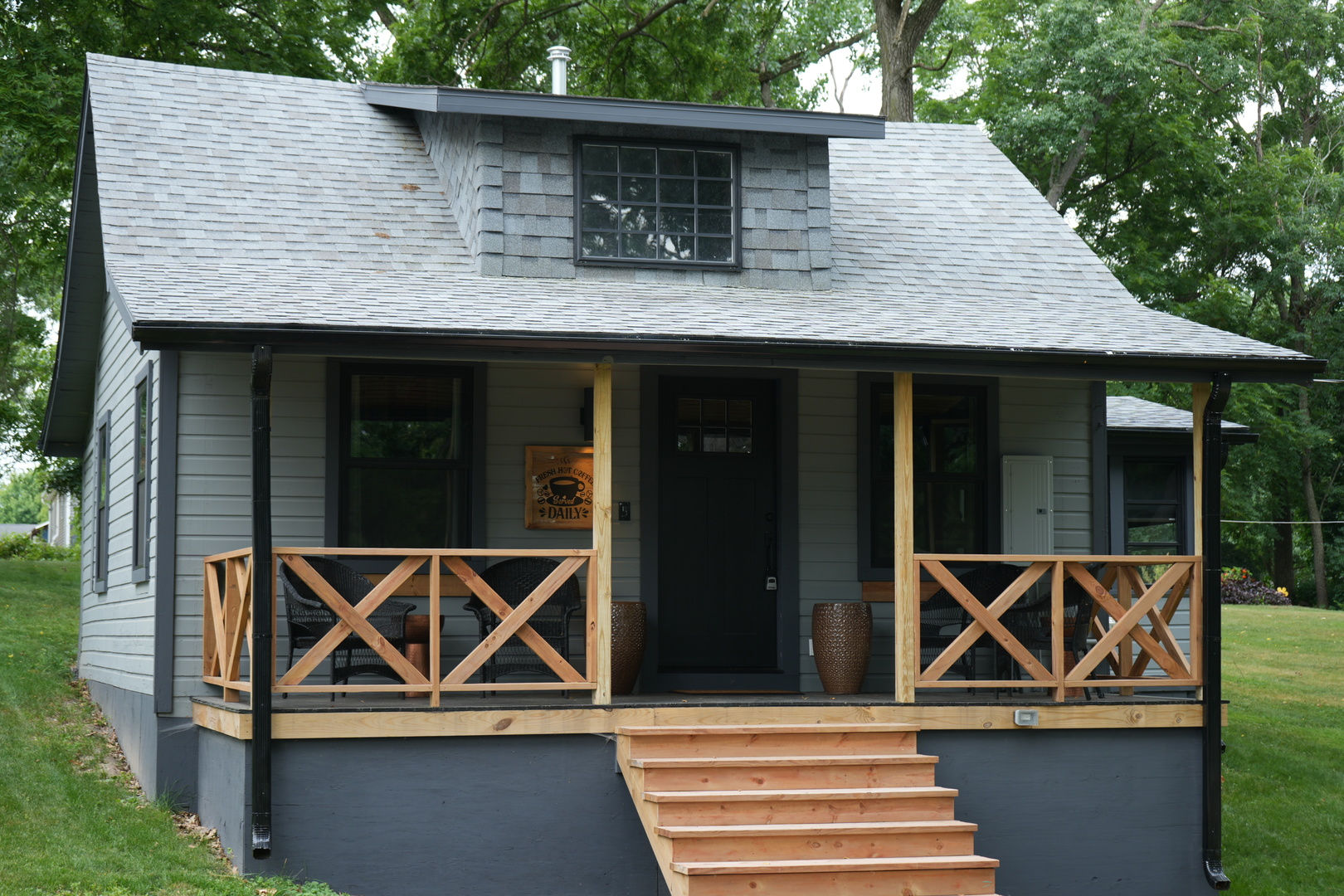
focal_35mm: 64
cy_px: 448
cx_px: 672
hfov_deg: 31.4
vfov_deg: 21.2
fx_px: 2389
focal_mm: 64
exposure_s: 1/80
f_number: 5.6
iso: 160
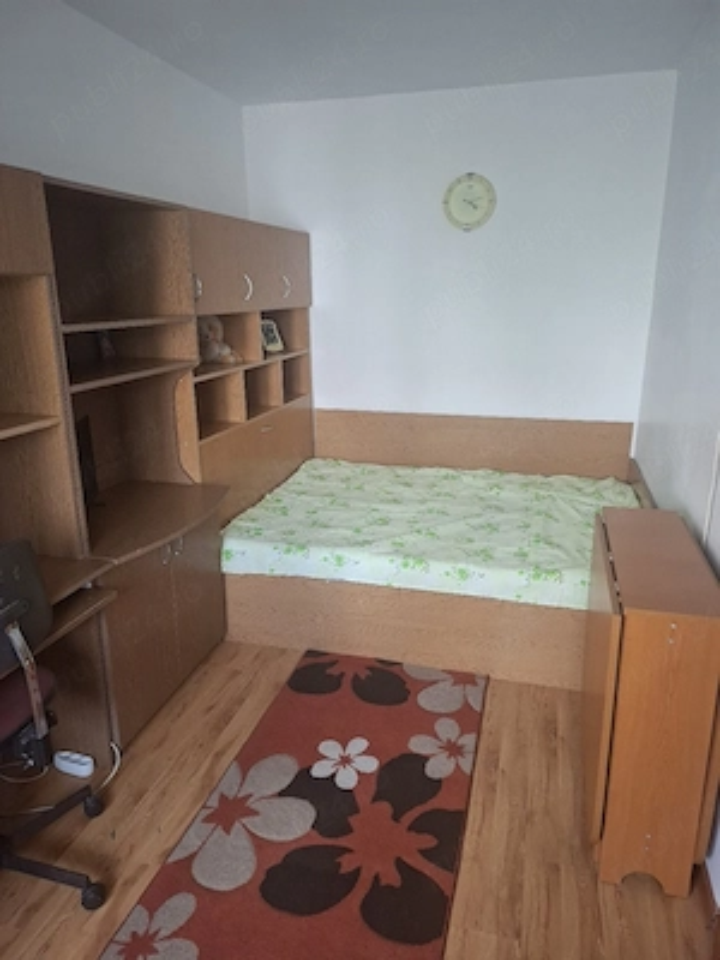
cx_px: 360
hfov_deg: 58.9
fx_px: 638
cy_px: 480
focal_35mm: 23
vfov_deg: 73.9
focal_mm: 5.54
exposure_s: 1/33
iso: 320
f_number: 1.8
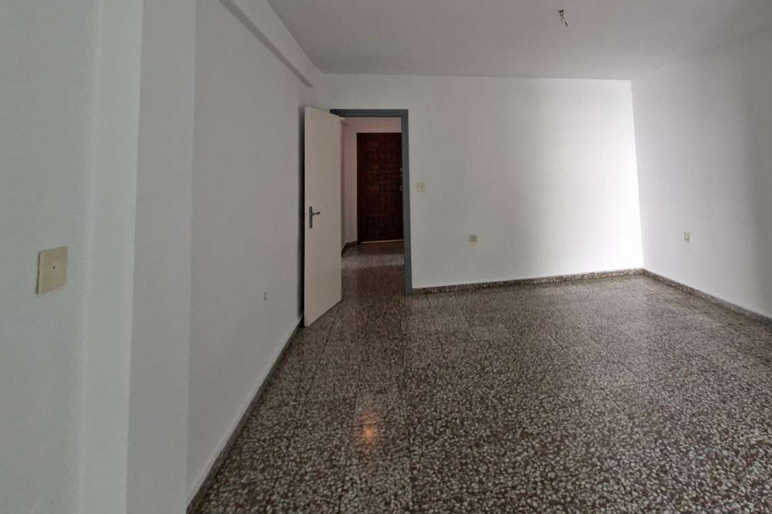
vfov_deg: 64.1
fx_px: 386
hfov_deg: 88.5
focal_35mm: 18
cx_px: 473
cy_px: 140
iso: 80
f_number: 2.2
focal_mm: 1.74
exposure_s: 1/40
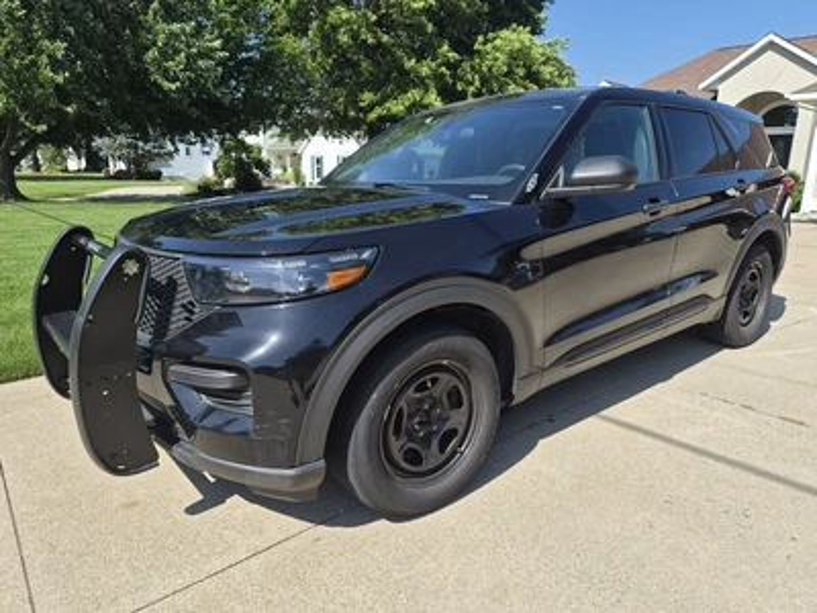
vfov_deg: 58.9
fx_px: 543
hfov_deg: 73.9
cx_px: 408
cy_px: 306
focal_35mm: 23
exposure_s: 1/3632
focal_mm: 5.4
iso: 80
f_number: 1.8
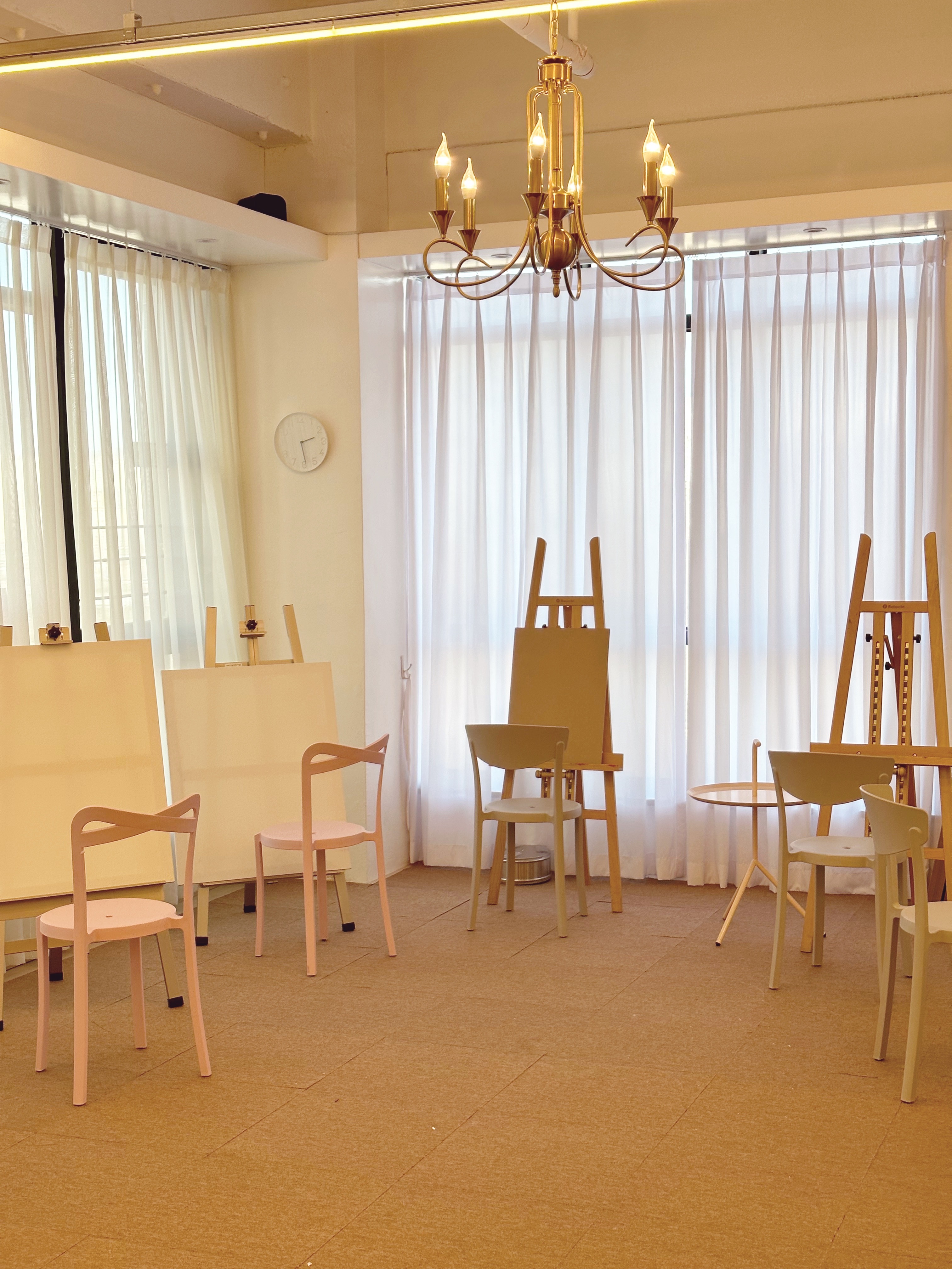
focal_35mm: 48
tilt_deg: -3.8
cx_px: 476
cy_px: 634
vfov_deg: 39.7
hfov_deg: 30.3
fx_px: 1760
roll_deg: +1.4
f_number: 1.78
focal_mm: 6.86
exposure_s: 1/331
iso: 64
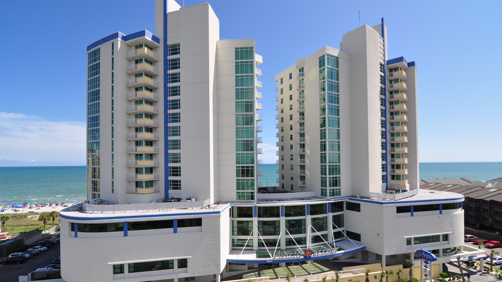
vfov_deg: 62.1
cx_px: 254
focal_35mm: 18
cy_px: 160
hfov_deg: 94.2
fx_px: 233
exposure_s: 1/400
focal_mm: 11
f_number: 10
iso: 250
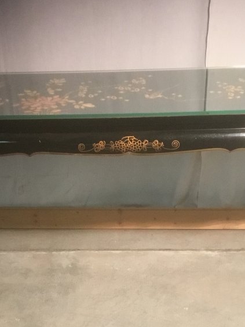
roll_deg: +1.2
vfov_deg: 28.2
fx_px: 623
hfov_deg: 22.3
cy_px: 299
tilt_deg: -36.5
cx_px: 131
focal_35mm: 66
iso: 200
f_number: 2.4
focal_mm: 3.3
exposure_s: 1/33
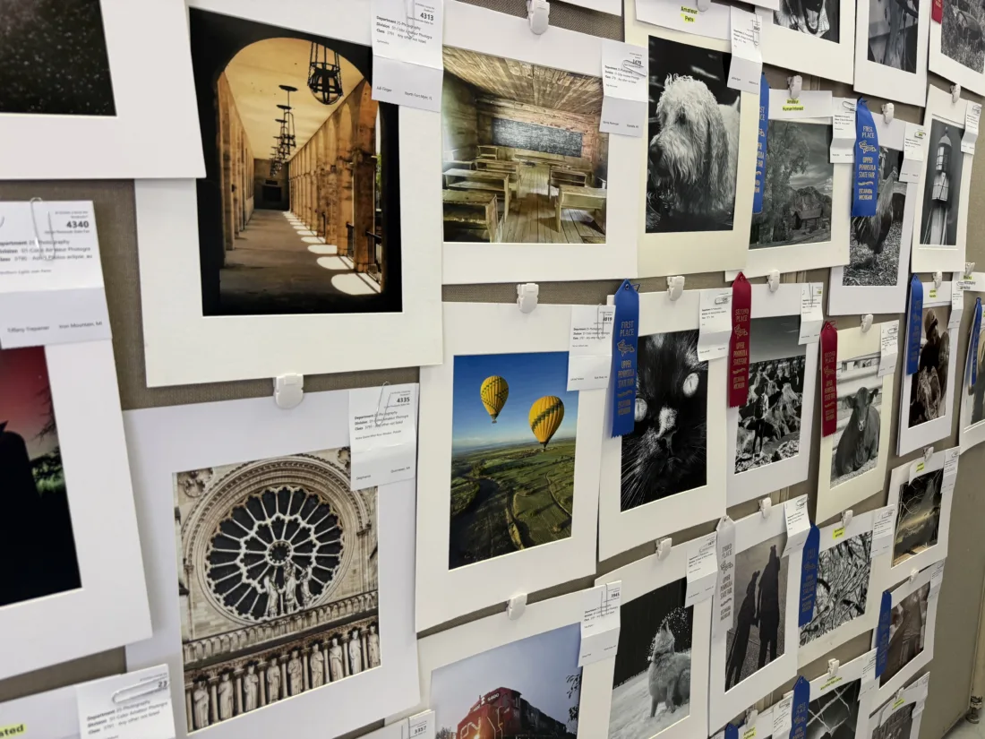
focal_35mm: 24
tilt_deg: -9.1
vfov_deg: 56.8
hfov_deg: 71.6
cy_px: 370
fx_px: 683
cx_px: 492
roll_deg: -0.6
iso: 160
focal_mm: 6.76
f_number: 1.78
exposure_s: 1/120
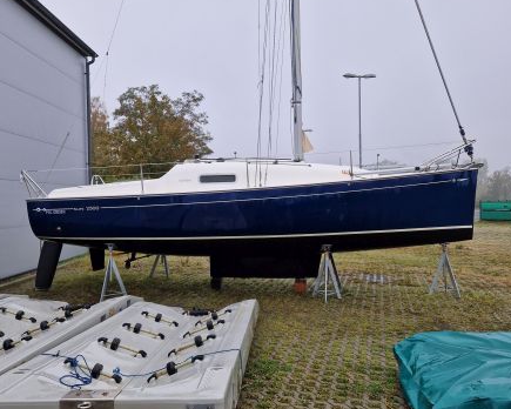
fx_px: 469
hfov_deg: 57.2
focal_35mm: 31
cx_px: 255
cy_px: 204
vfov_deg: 47.1
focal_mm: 5.4
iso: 50
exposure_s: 1/195
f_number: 1.8
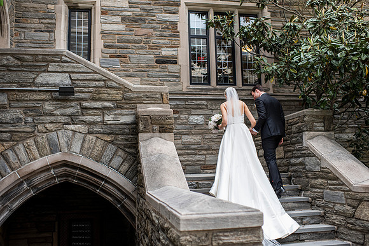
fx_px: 359
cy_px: 123
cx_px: 184
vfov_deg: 37.9
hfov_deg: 54.4
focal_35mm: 35
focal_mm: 35
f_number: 2.2
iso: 640
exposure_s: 1/2000
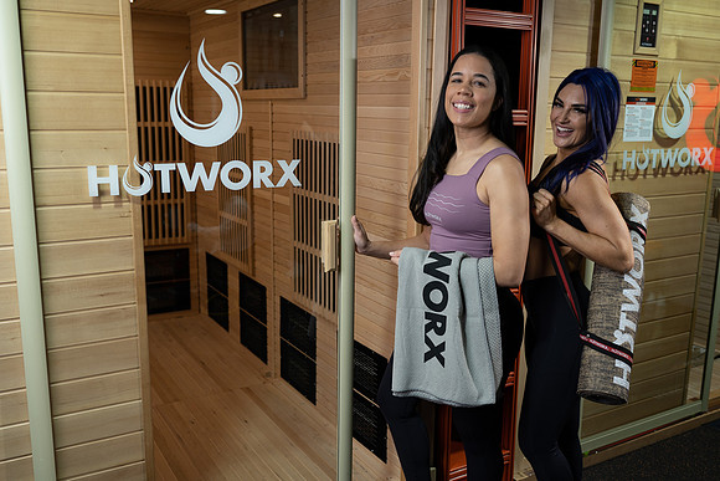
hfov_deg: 54.4
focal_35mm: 35
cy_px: 240
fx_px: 700
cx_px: 360
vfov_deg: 37.9
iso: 200
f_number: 2.8
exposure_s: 1/125
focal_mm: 35
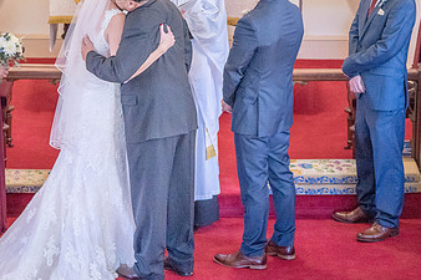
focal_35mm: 177
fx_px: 2069
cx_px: 149
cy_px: 49
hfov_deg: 11.6
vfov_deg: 7.7
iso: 2000
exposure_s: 1/250
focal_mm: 81
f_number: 2.8
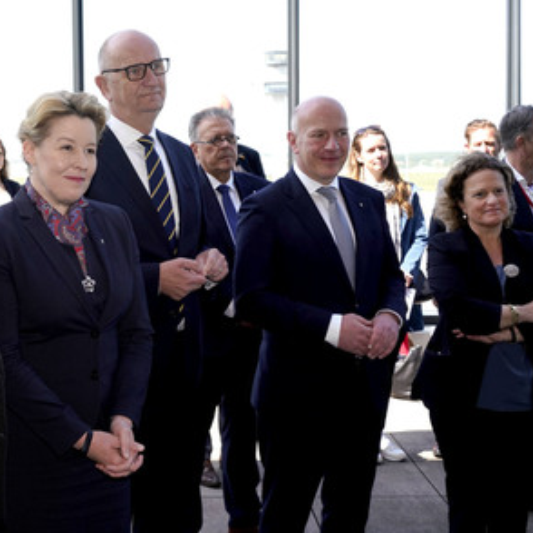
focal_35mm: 56
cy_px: 268
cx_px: 151
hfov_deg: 30.2
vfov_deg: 30.6
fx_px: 976
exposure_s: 1/800
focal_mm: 43
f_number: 5.6
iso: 640
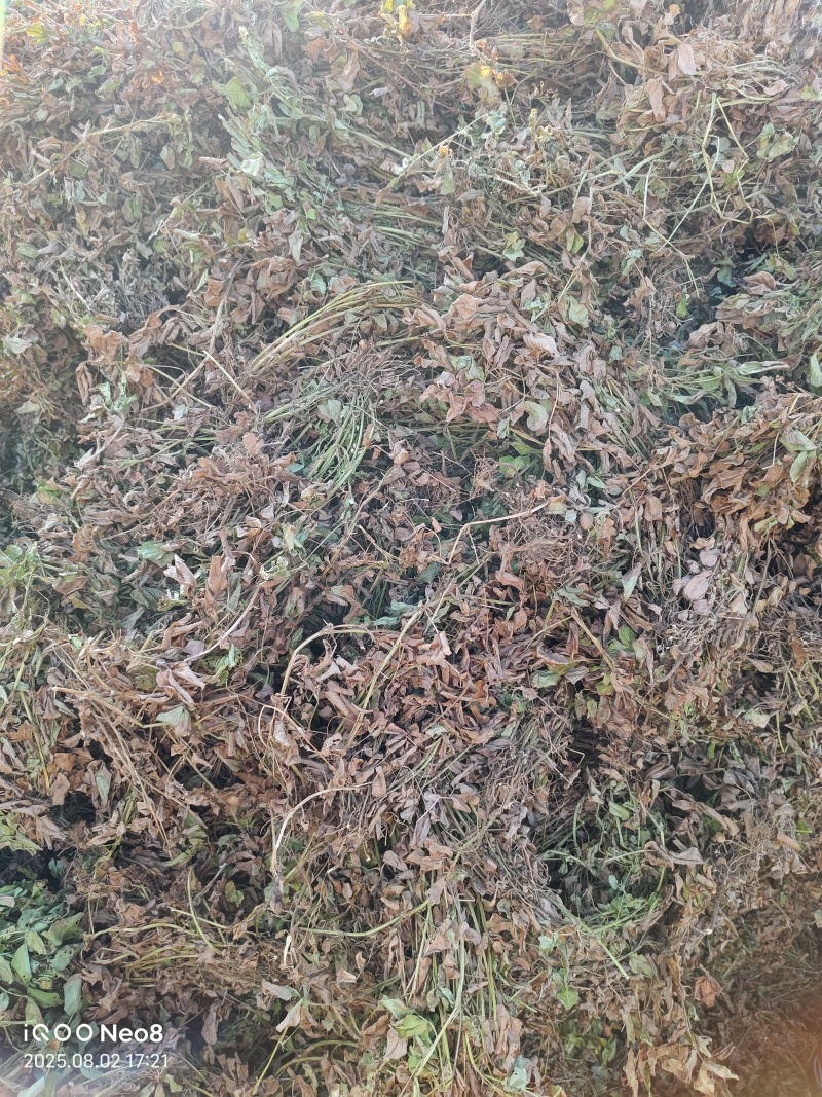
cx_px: 411
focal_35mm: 24
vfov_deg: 71.6
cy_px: 548
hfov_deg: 56.8
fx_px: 760
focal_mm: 5.56
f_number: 1.88
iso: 50
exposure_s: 1/153
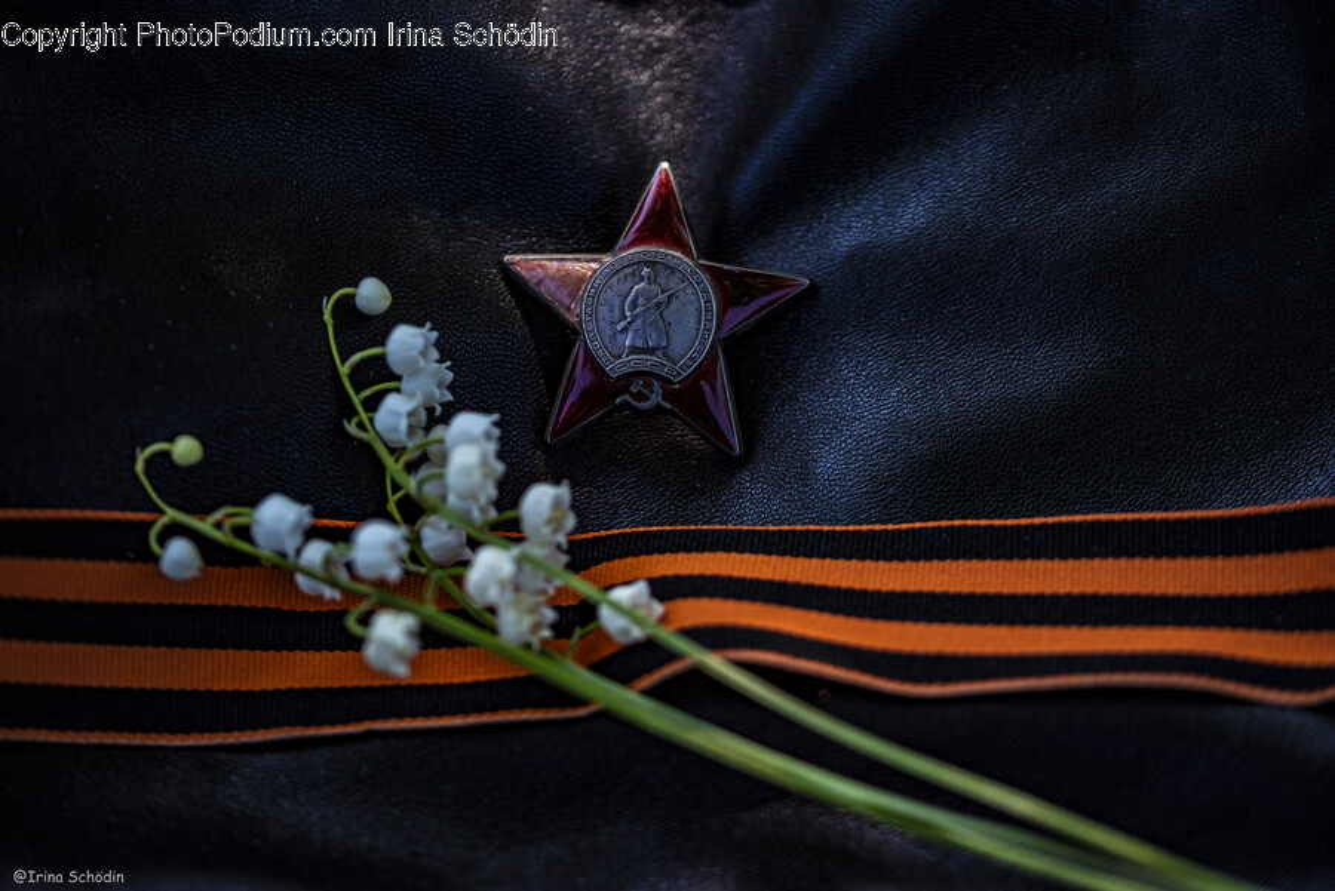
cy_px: 446
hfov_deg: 22.6
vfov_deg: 15.2
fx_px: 3339
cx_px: 668
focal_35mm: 90
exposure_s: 1/160
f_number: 3.3
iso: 100
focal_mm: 90
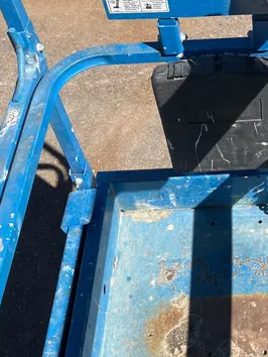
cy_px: 67
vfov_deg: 32.2
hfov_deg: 24.4
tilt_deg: -46.0
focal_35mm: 58
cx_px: 251
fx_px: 598
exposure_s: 1/1600
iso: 32
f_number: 1.8
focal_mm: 3.99
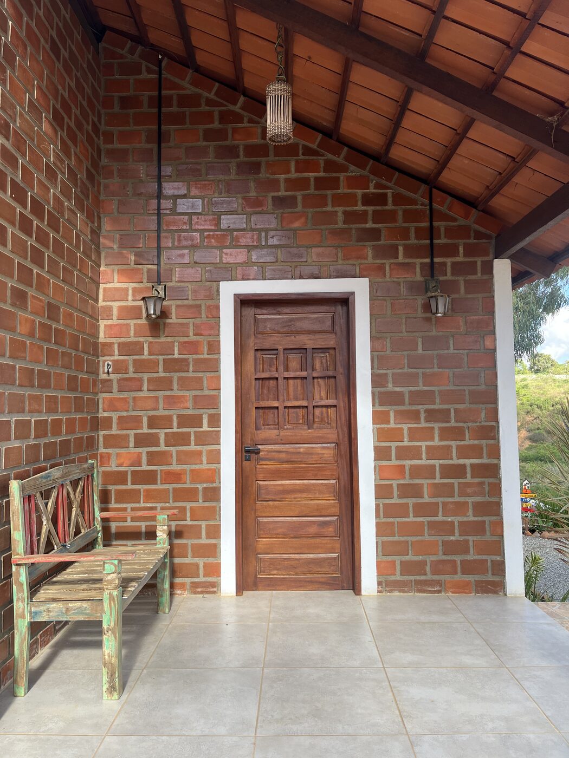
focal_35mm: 26
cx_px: 284
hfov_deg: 53.1
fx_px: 570
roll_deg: +0.4
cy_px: 379
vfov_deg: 67.3
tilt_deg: +2.4
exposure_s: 1/524
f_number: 1.6
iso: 50
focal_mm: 5.1
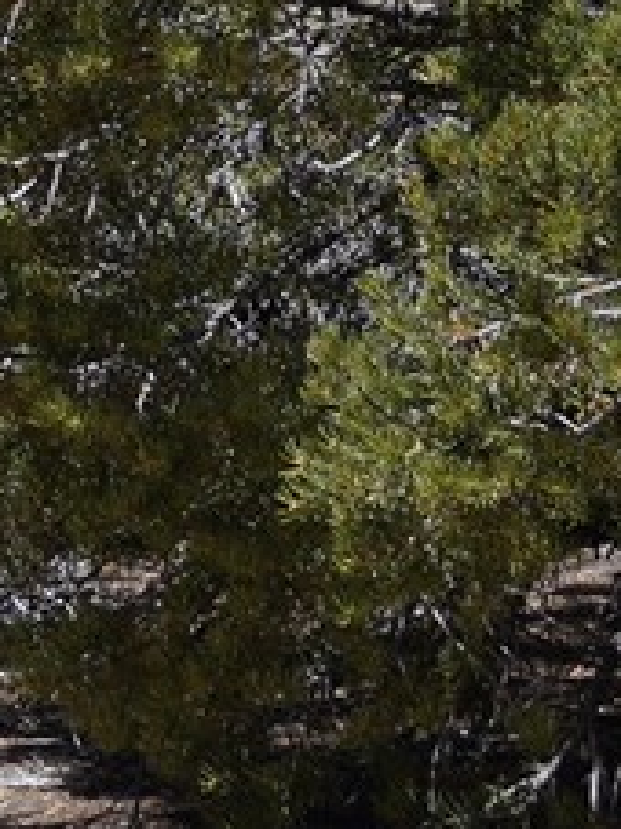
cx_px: -2089
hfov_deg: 4.6
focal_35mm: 288
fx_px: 6895
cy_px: -789
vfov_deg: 6.7
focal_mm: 34
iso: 100
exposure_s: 1/80
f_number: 14
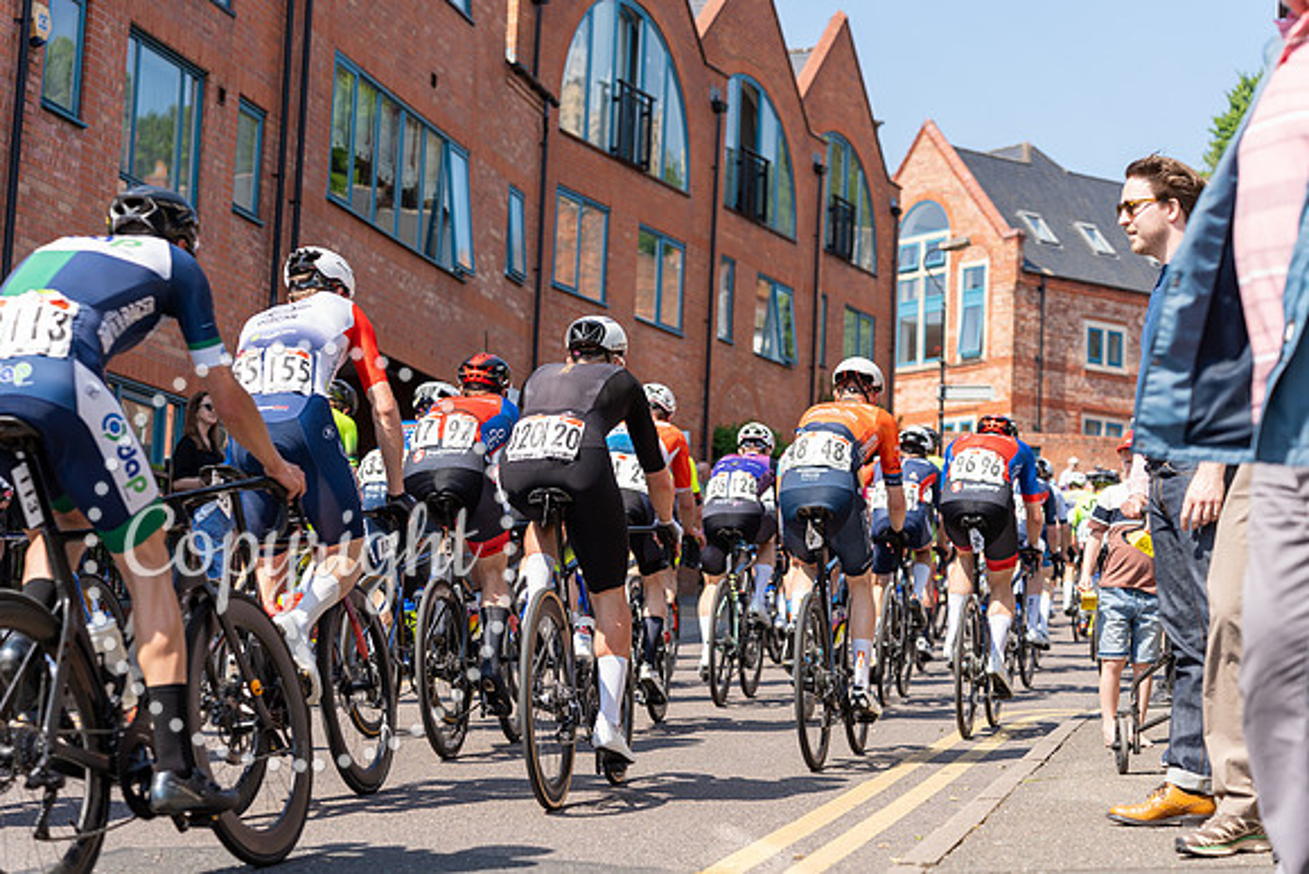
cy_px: 437
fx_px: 2582
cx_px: 654
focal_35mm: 71
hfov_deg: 28.4
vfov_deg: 19.2
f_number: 4
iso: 160
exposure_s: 1/800
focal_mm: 71
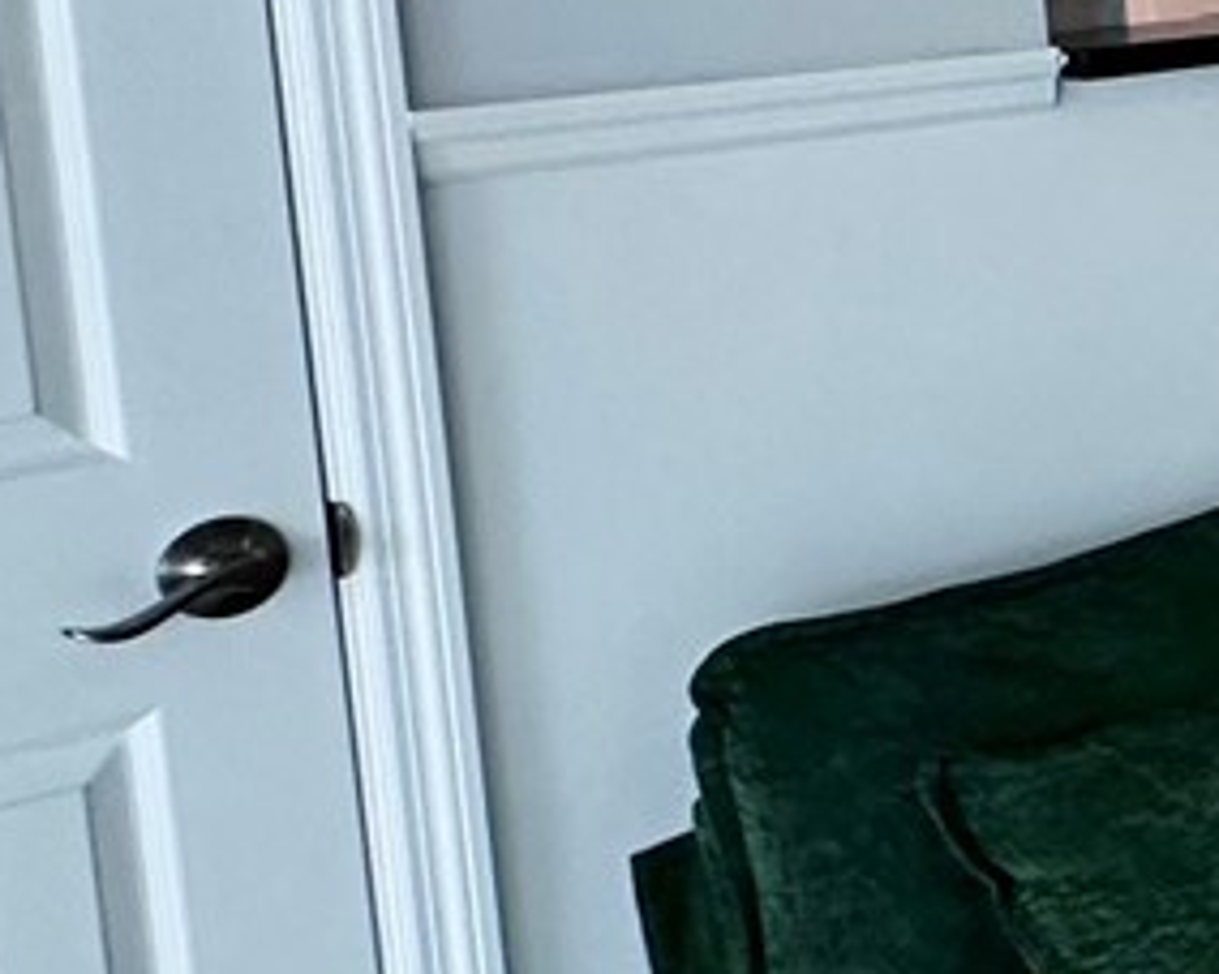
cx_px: 2799
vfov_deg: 19.4
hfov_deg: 15.6
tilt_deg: -5.0
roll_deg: +1.7
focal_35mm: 77
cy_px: 17
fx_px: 2777
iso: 160
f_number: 2.2
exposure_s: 1/99
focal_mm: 2.22
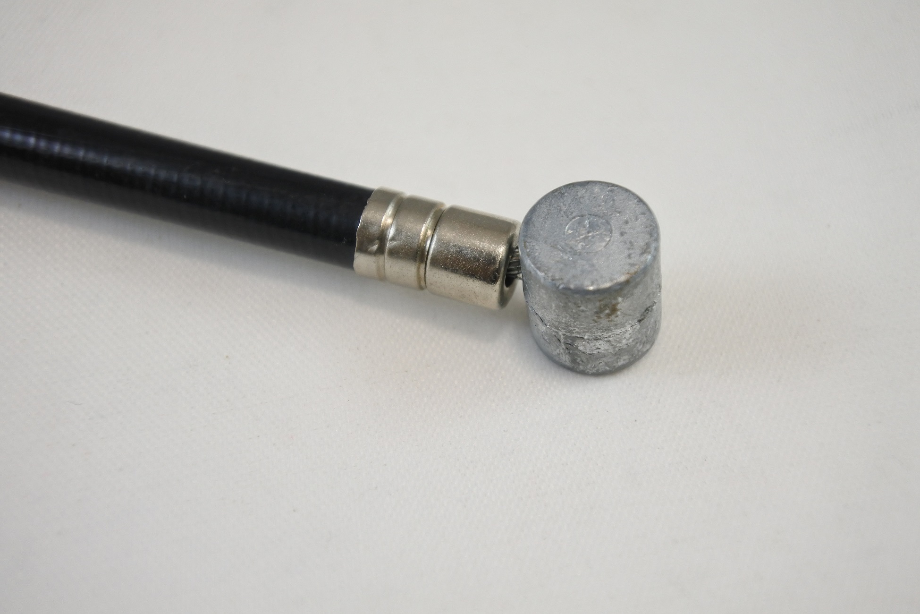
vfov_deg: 21.2
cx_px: 460
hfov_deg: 31.4
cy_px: 307
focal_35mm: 64
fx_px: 1636
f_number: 5
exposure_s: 1/125
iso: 400
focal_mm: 24
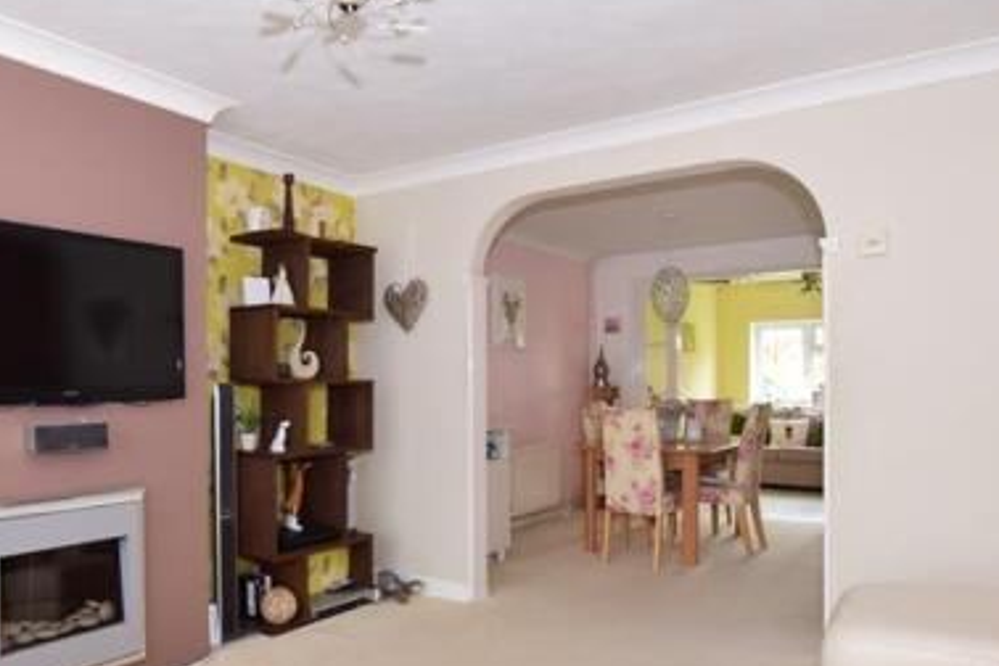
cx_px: 378
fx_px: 721
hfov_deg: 68.4
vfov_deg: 49.5
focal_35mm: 26
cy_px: 371
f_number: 5
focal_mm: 10
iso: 200
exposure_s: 1/30
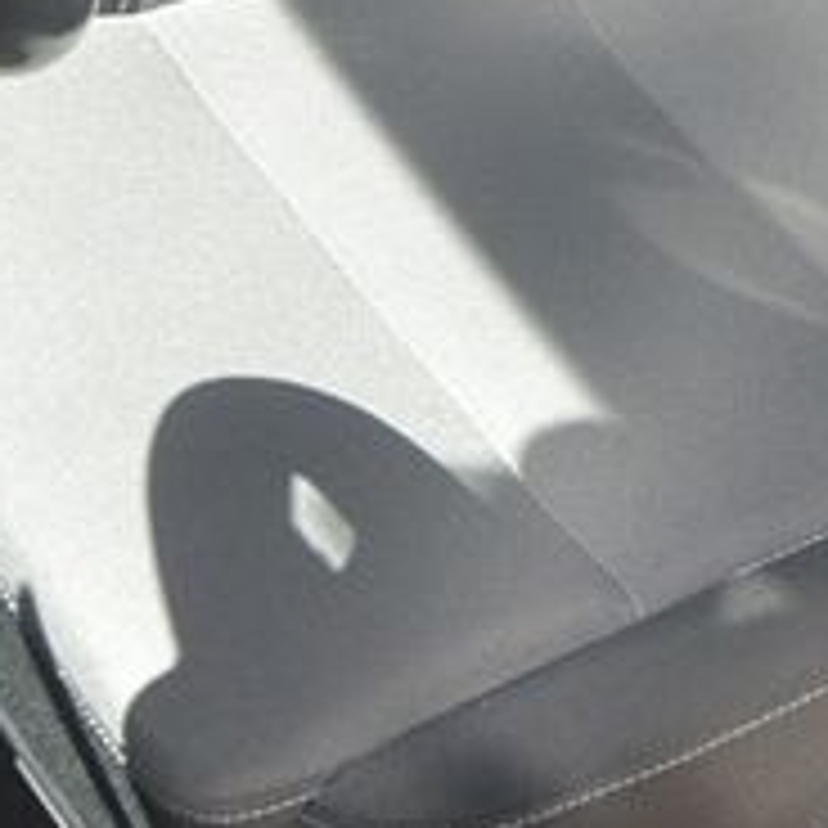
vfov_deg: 13.0
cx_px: 1094
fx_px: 3464
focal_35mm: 128
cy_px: -353
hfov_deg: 13.1
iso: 160
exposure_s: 1/250
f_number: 3.5
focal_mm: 10
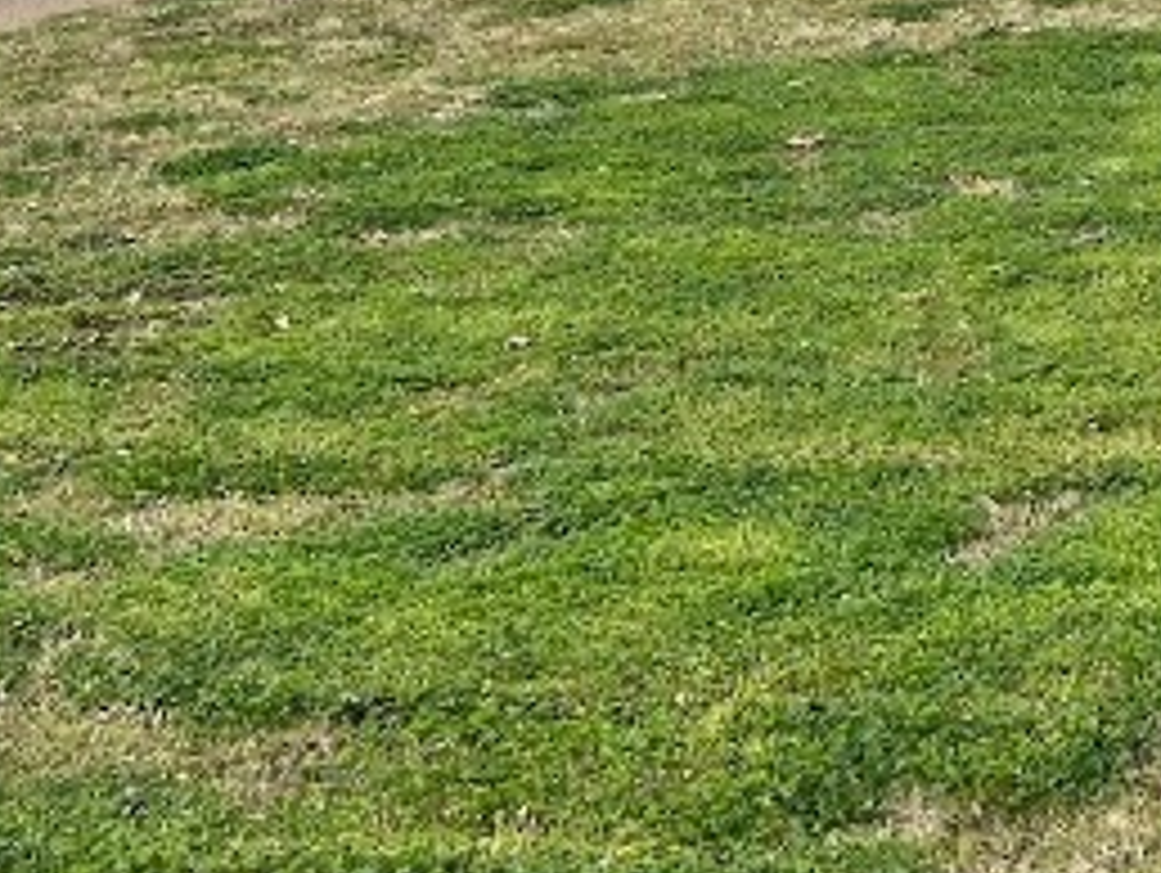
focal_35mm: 103
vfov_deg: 13.8
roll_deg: +0.7
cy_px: -284
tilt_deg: -3.3
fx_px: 3458
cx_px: 1732
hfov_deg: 17.2
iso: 50
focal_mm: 5.7
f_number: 1.5
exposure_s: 1/1724
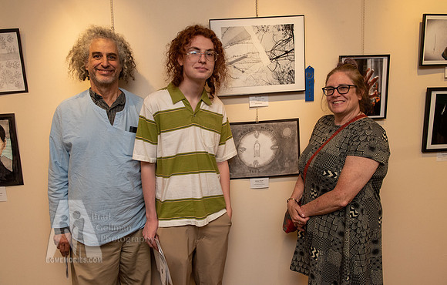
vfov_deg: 43.6
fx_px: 356
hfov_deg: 64.2
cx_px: 219
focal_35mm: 29
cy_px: 127
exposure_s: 1/125
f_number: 5.6
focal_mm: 27
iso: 1600
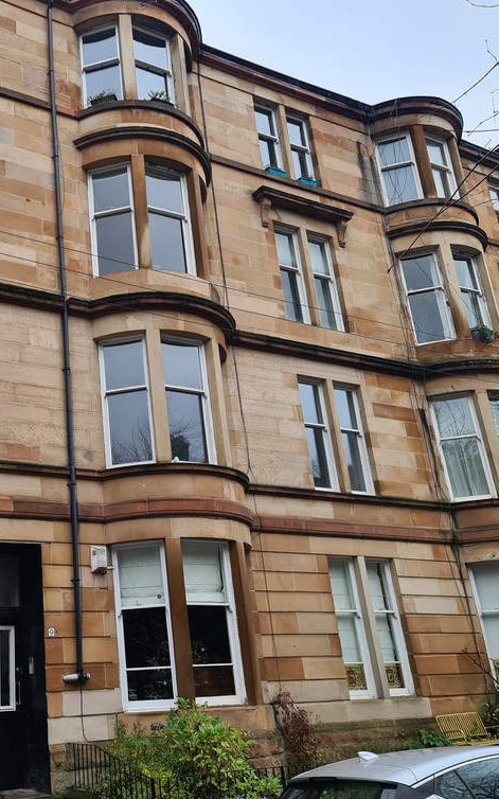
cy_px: 398
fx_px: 784
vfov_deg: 54.0
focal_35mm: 36
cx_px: 61
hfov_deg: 33.7
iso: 50
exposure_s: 1/100
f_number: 1.8
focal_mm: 7
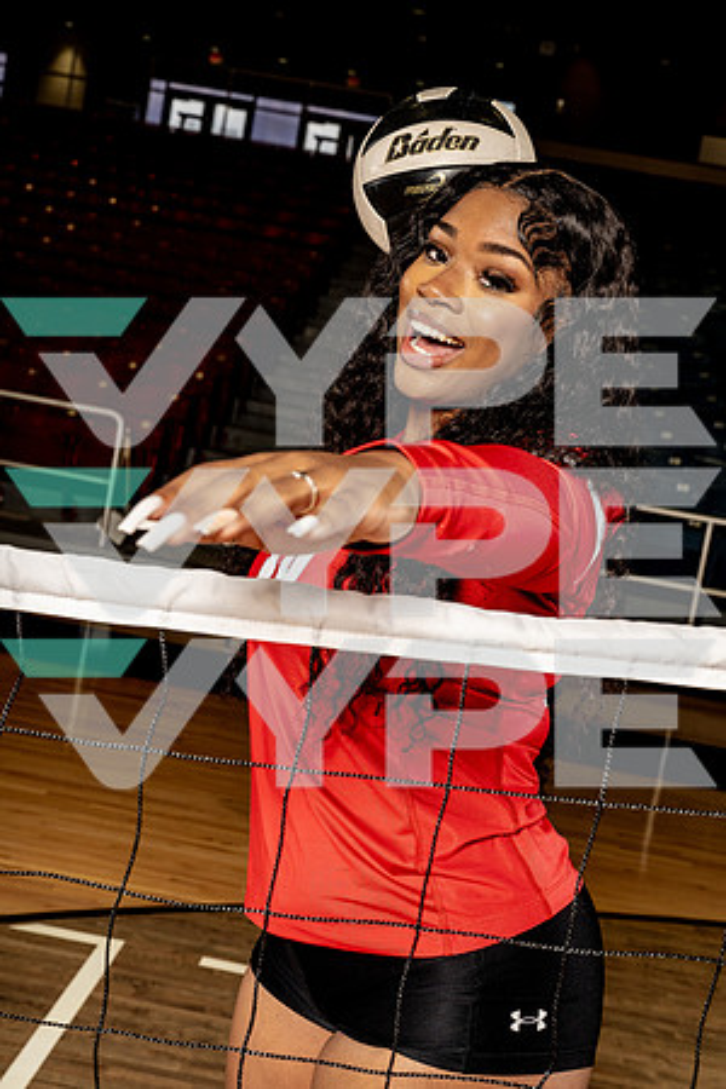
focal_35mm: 49
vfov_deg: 40.3
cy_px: 544
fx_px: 1482
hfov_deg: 27.5
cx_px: 363
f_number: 8
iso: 640
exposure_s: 1/250
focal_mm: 49
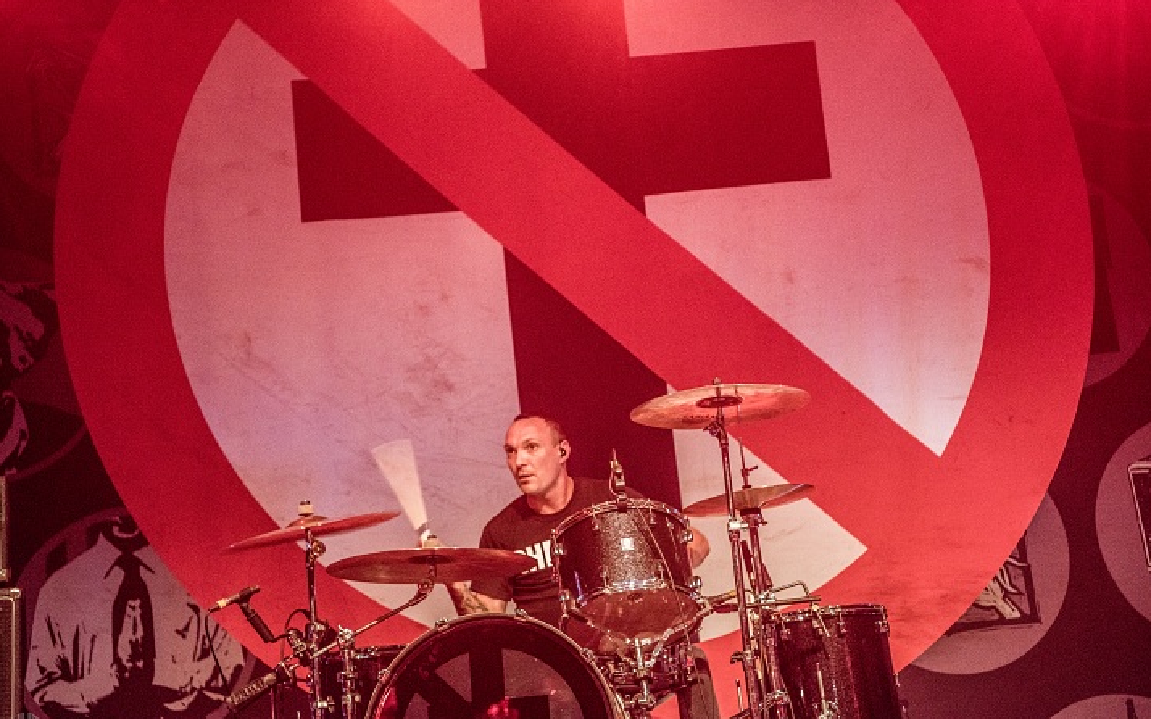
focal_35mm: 72
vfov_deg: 18.1
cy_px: 375
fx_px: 2258
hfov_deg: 28.6
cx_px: 577
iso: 800
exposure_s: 1/100
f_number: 2.8
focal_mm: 70
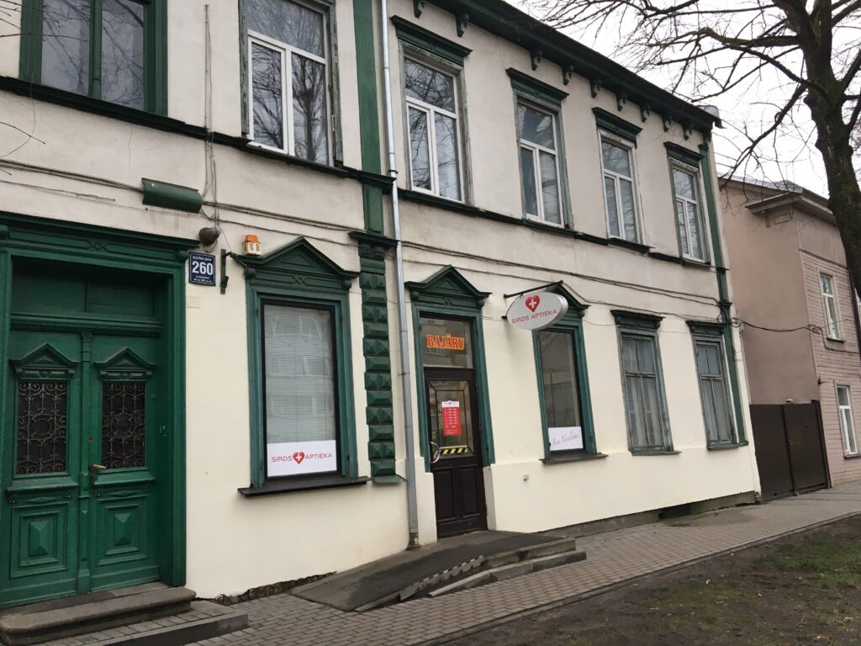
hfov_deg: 61.7
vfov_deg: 48.2
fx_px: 721
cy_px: 323
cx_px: 430
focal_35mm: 29
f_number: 2.2
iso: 40
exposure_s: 1/33
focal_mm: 4.15
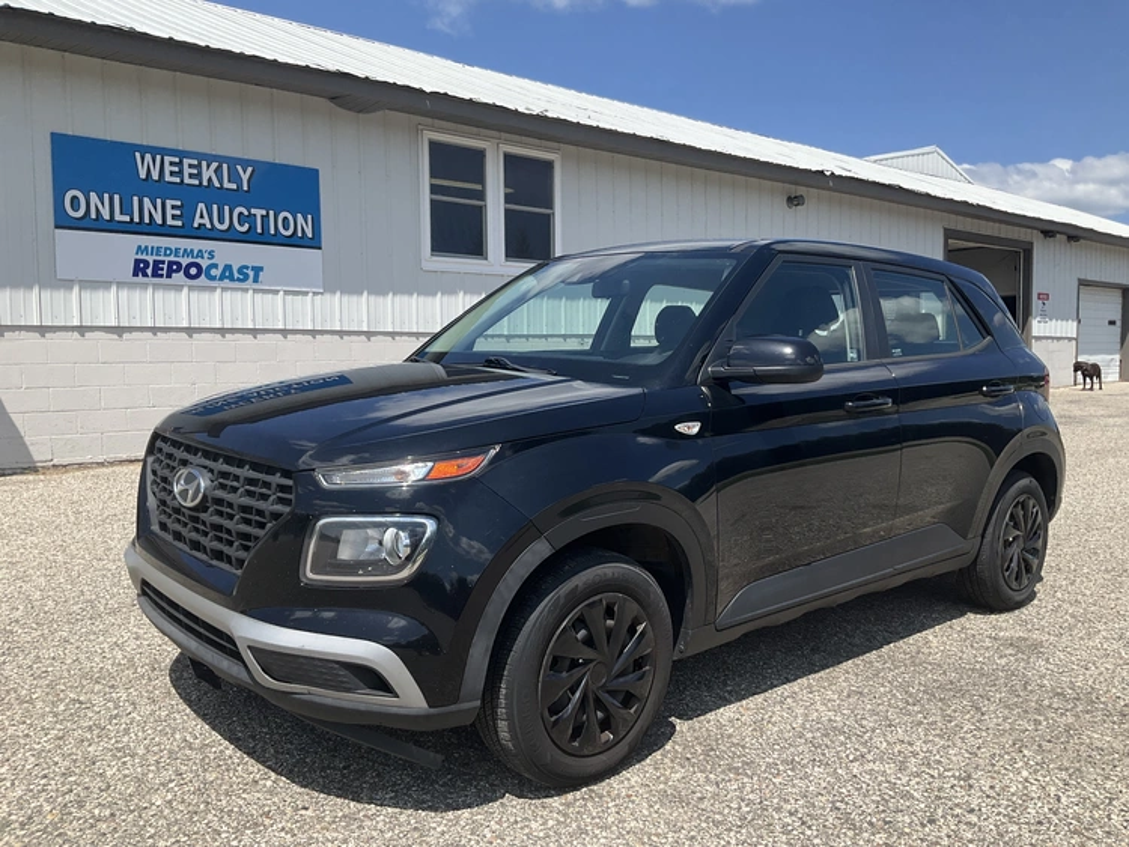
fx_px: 946
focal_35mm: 29
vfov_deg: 48.3
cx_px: 564
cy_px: 424
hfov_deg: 61.6
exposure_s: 1/1912
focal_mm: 3
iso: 25
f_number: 1.8
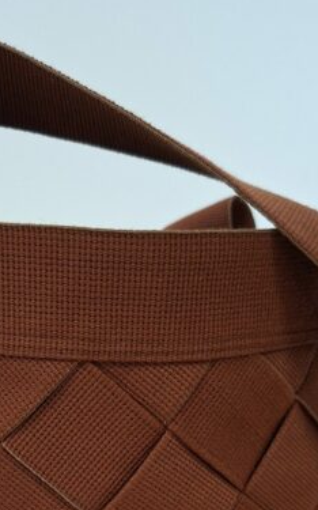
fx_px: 722
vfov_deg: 36.7
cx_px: 95
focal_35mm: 52
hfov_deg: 24.7
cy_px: 449
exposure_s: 1/100
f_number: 1.8
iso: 320
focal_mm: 5.54
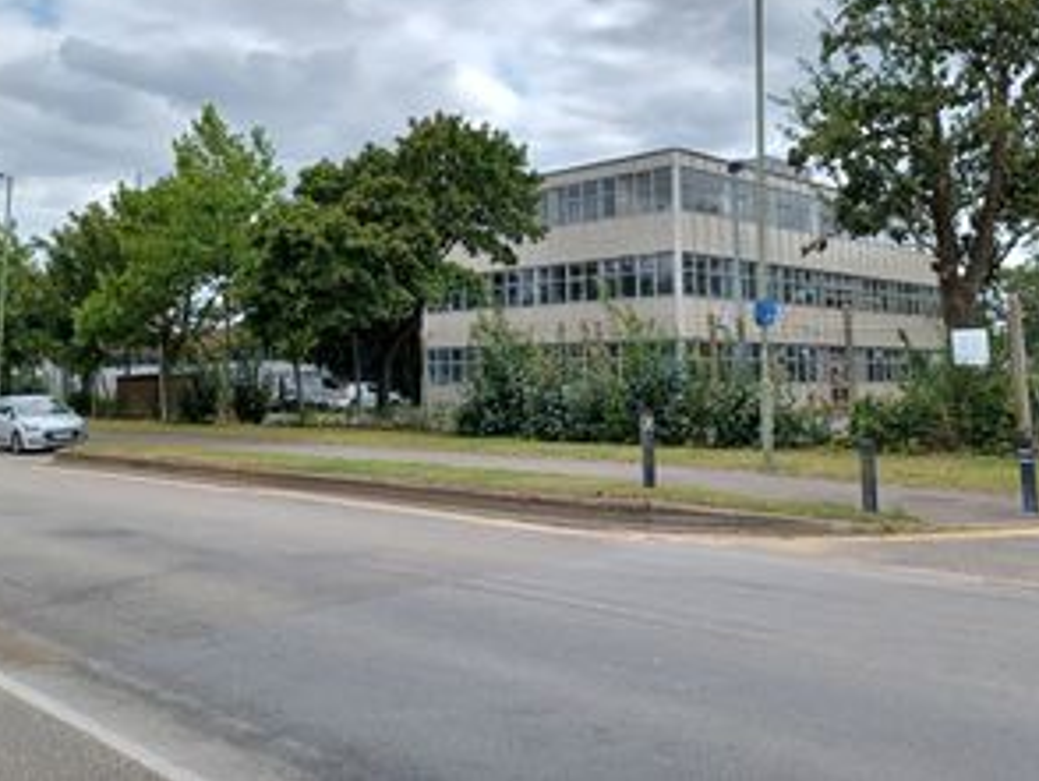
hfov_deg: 53.9
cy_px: 254
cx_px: 512
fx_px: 1021
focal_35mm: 34
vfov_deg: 41.3
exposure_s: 1/595
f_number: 1.8
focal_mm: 4.6
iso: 32
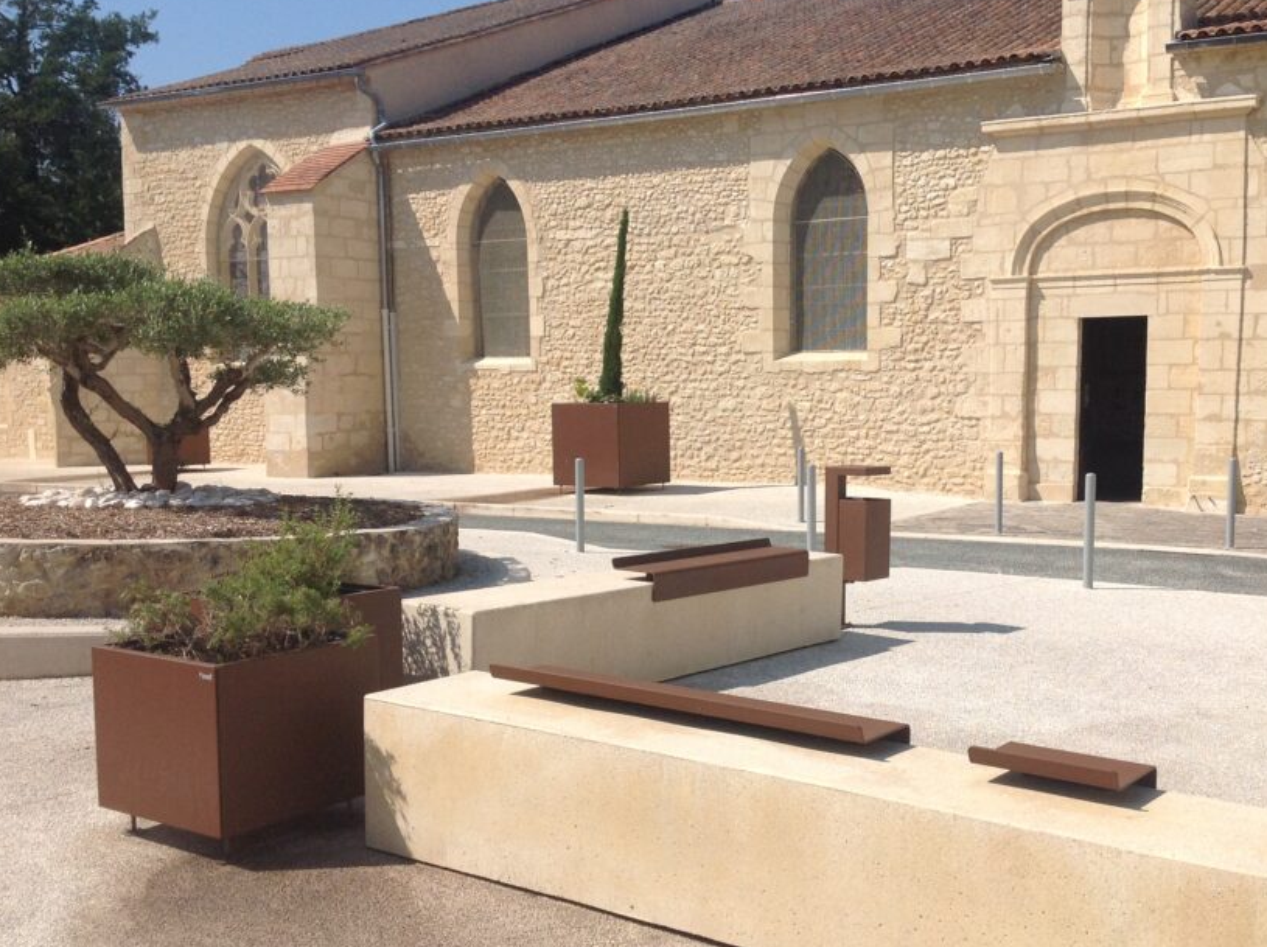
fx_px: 1608
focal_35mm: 44
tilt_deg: -6.6
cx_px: 763
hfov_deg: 42.8
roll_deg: -0.9
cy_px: 547
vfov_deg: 32.7
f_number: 2.4
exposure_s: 1/3030
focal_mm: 4.28
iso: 50
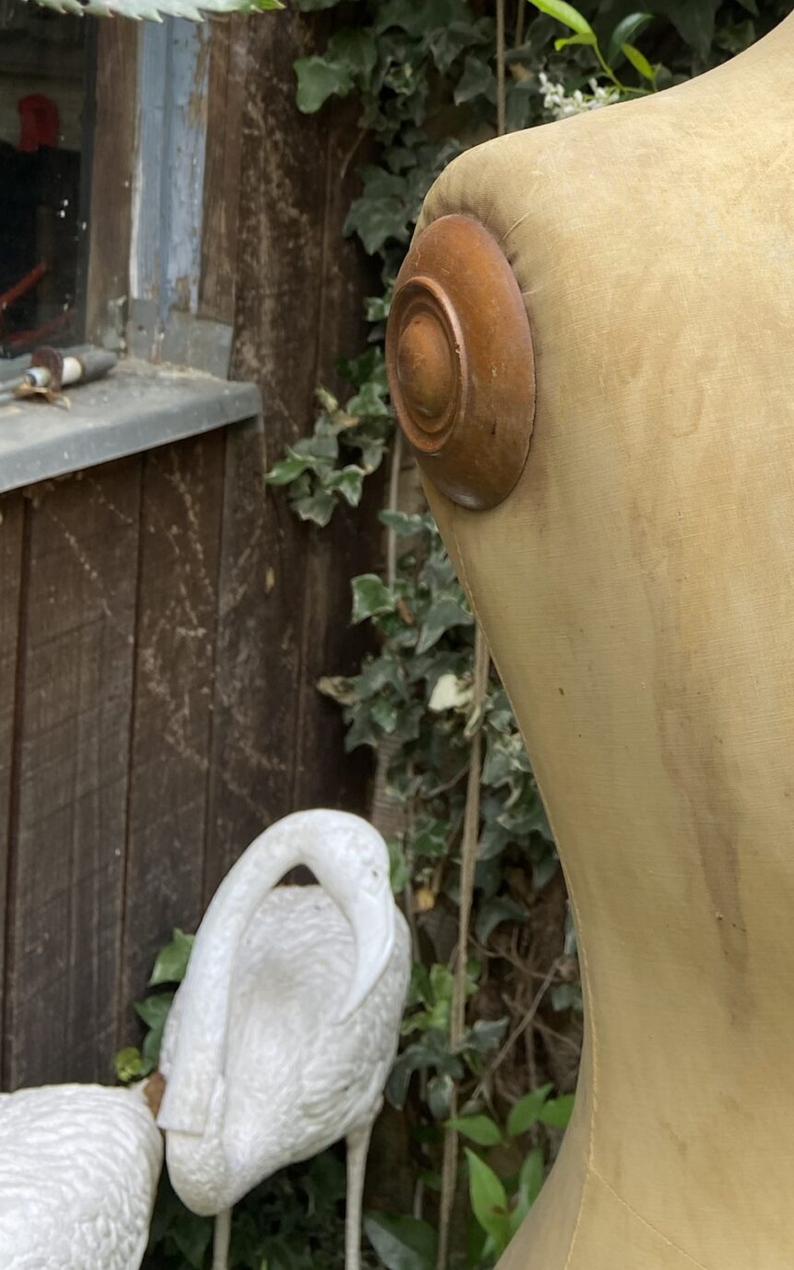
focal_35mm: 51
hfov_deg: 24.6
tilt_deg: -4.4
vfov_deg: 37.9
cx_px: 721
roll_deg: -3.5
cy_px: 225
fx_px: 1765
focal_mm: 4.25
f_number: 1.8
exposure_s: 1/304
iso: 32
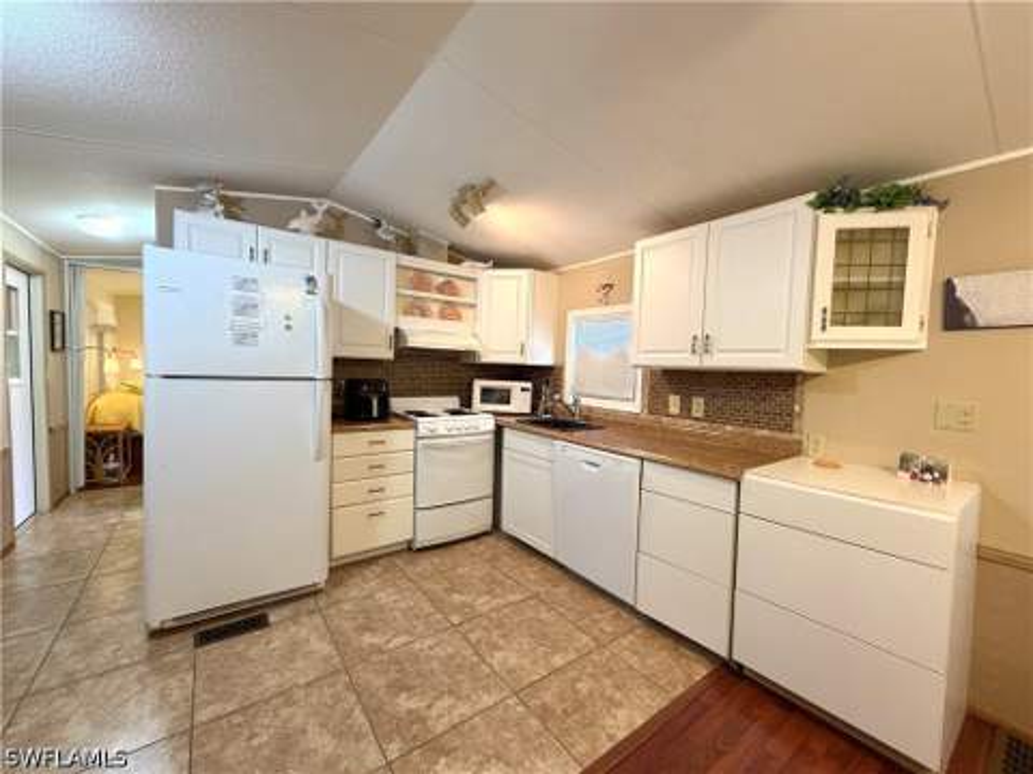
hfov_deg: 102.1
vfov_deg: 85.7
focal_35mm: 14
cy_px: 387
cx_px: 516
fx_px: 418
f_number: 2.2
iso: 200
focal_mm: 2.22
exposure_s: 1/60
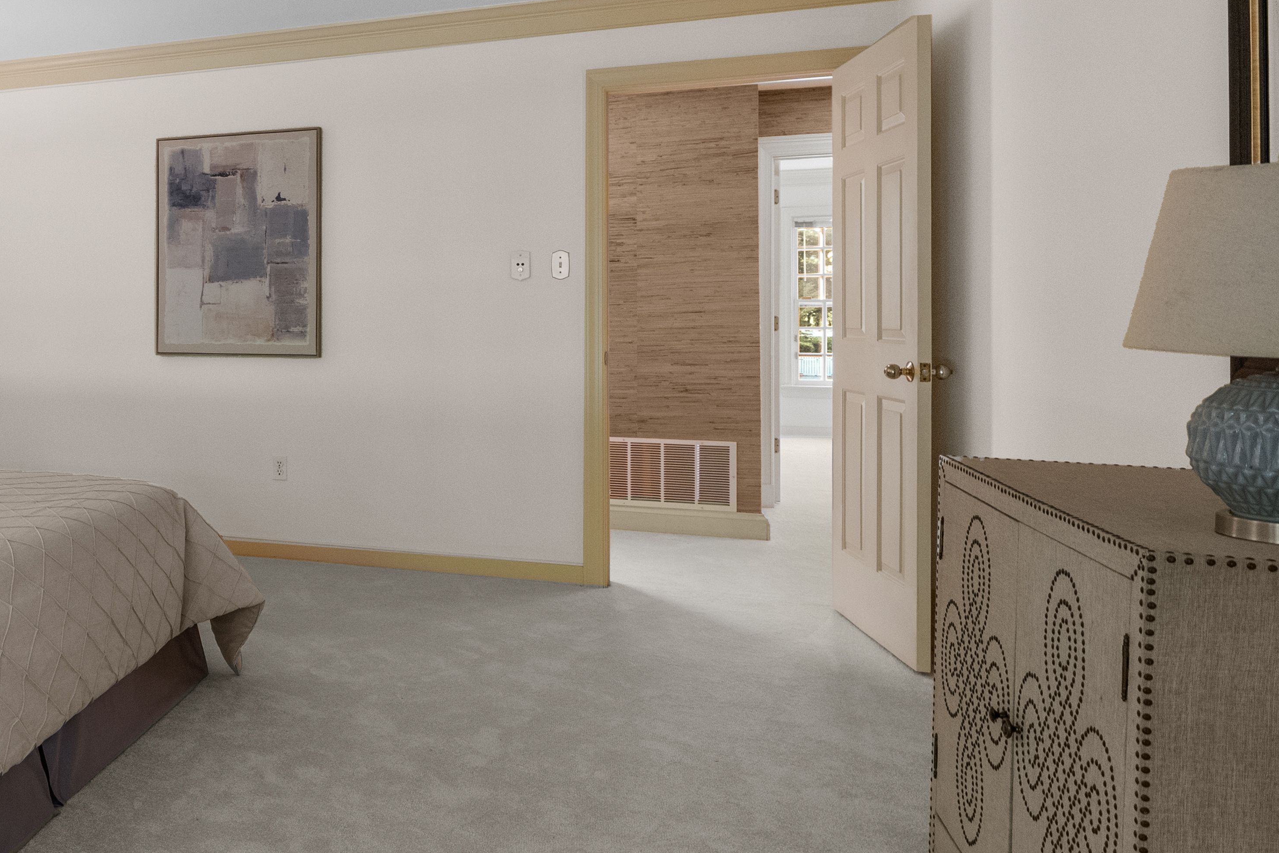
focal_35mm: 31
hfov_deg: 51.8
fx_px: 1101
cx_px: 88
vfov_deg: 42.1
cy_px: 337
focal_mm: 13
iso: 1250
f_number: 5.6
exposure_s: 1/13
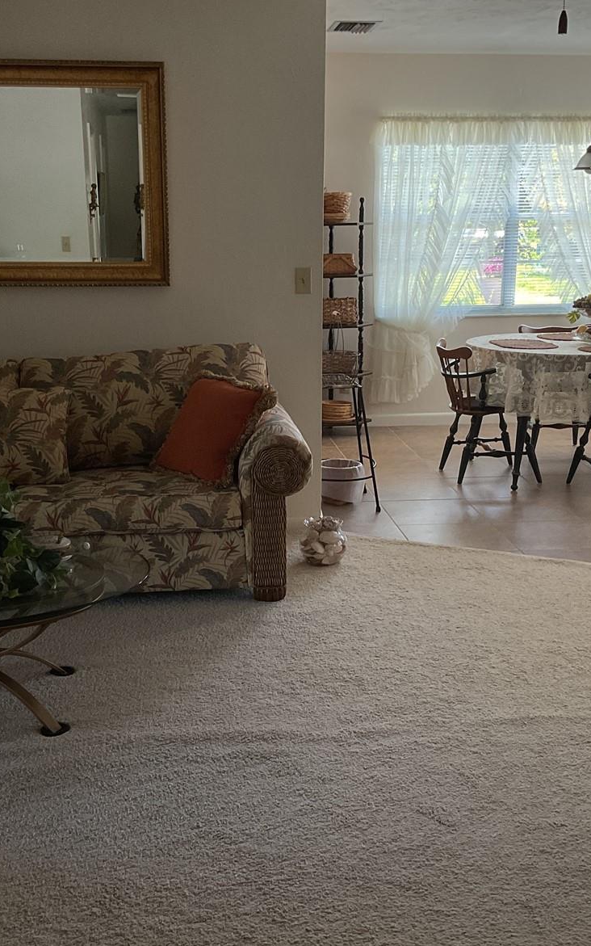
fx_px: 1082
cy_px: 478
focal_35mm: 42
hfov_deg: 30.5
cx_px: 279
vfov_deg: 47.2
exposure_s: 1/60
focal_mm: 3
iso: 40
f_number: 1.8
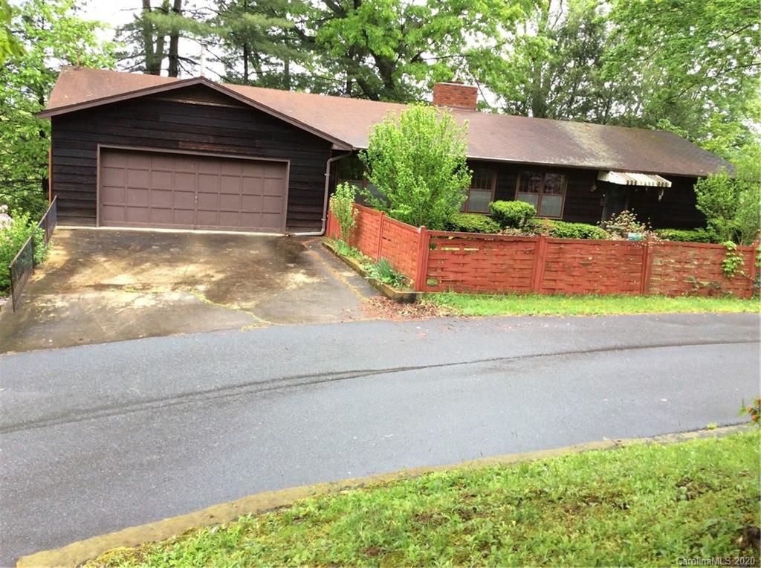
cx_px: 380
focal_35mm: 32
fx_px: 702
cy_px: 284
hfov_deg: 56.9
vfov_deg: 44.0
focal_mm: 3.3
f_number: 2.4
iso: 64
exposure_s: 1/120
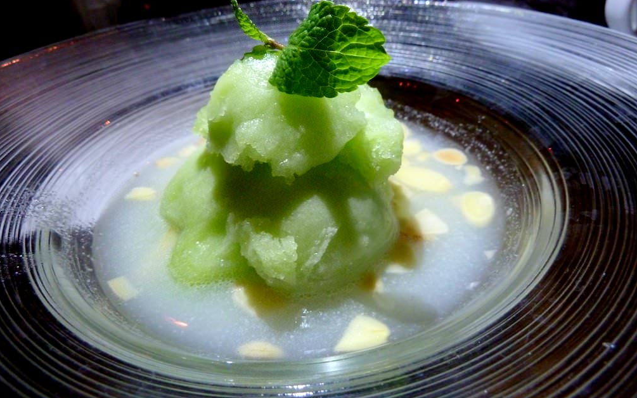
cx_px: 313
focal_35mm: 27
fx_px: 469
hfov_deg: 68.4
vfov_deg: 45.9
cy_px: 179
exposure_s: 1/10
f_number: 3.3
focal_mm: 4.1
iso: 400
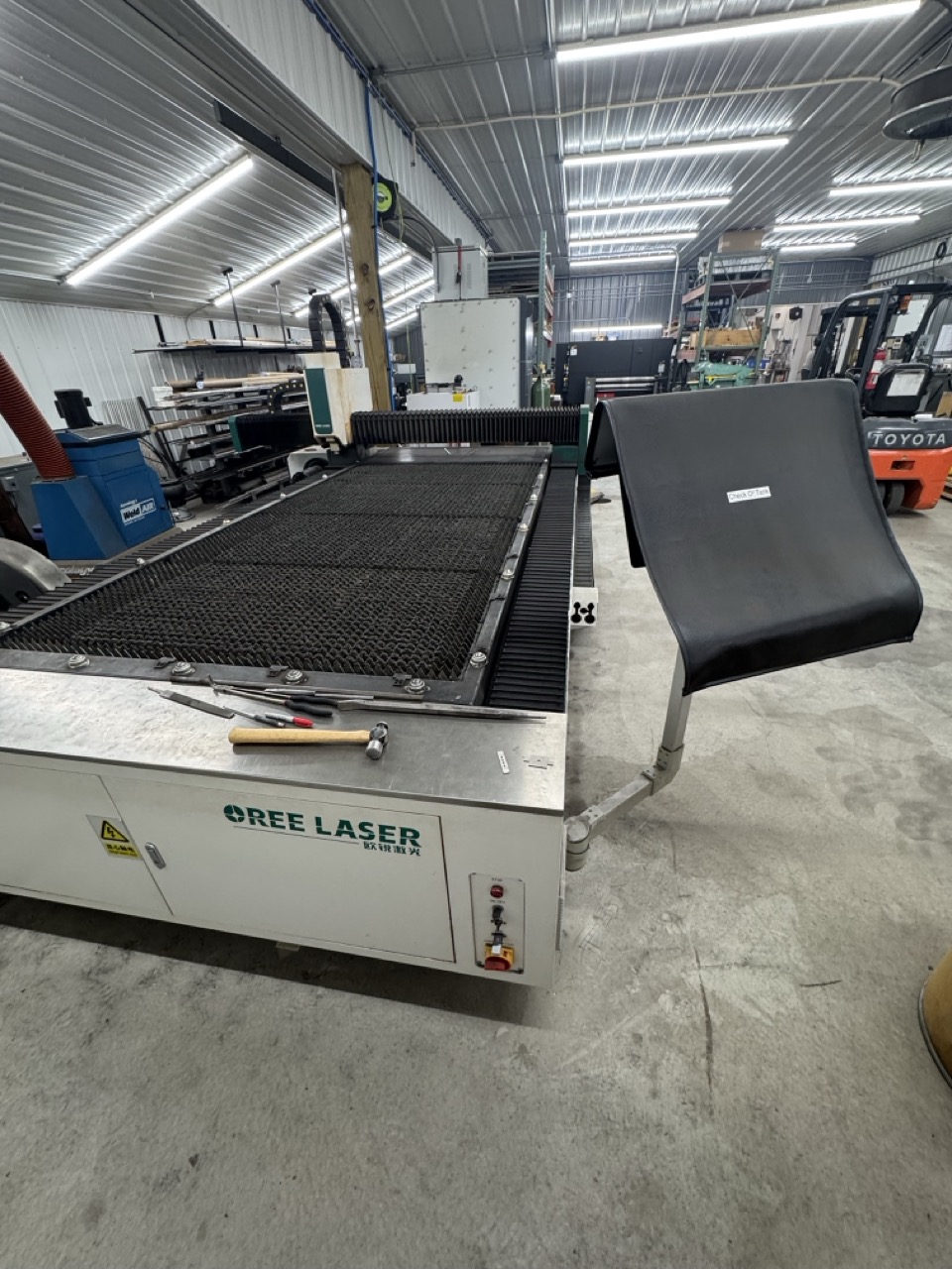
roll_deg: +2.6
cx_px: 476
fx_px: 513
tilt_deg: -28.4
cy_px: 634
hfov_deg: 85.7
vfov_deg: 102.1
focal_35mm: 14
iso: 250
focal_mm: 2.22
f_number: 2.2
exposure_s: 1/60
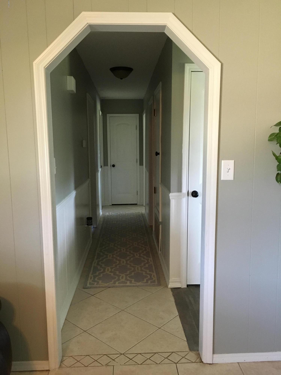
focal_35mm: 29
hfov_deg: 48.2
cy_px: 188
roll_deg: +0.9
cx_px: 140
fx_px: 314
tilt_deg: -7.7
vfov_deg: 61.7
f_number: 2.2
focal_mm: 4.15
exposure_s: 1/30
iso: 200
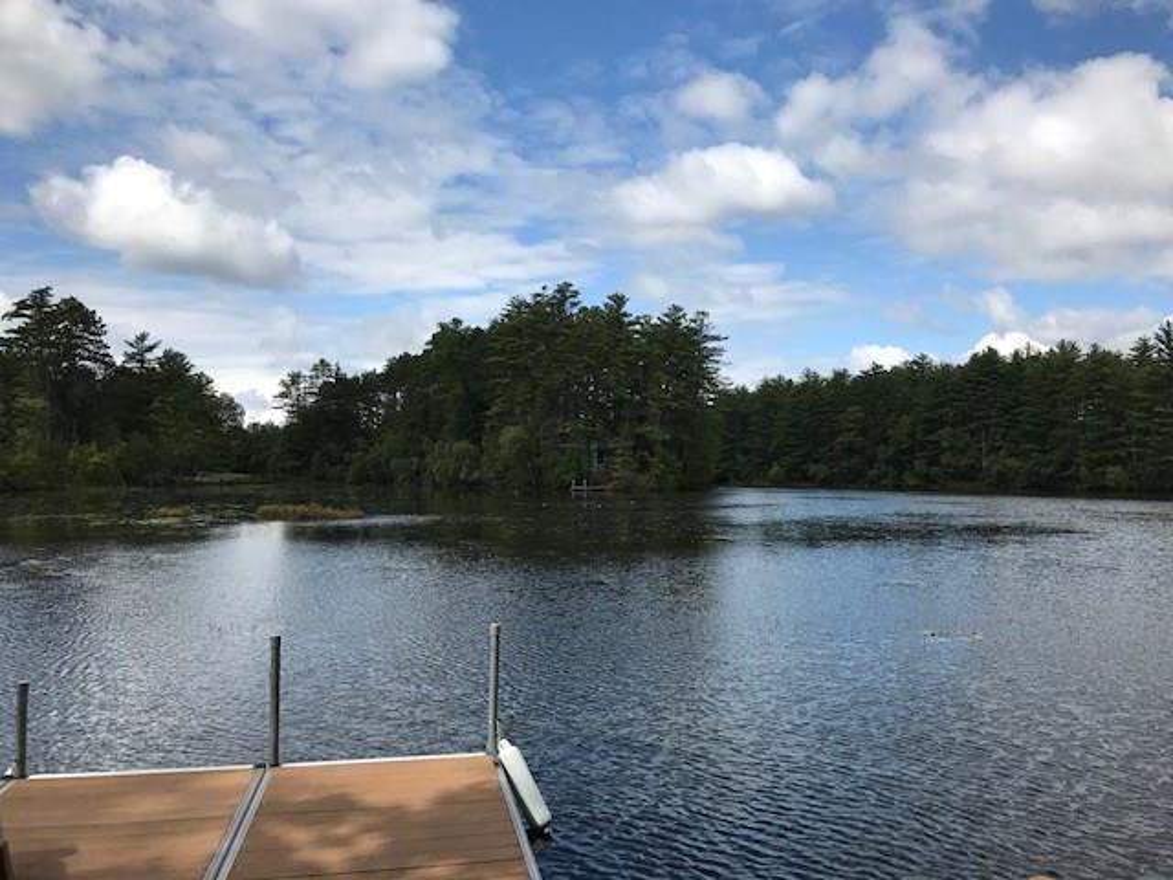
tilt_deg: +2.0
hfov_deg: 63.4
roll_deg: -0.7
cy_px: 440
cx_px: 586
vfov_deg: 49.7
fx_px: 949
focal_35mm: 28
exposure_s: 1/2519
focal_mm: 3.99
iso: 20
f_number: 1.8
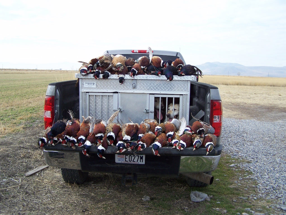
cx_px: 143
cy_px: 108
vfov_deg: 37.7
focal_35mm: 38
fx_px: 314
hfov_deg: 49.0
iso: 80
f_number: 2.8
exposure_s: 1/500
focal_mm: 6.3
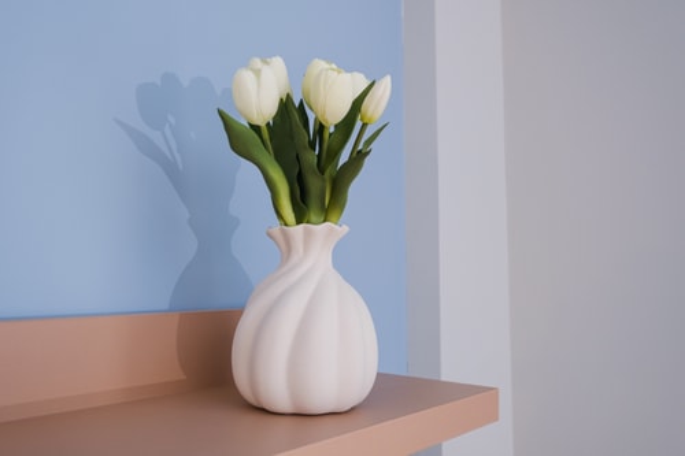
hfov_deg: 53.1
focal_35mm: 36
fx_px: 685
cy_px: 228
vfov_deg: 36.8
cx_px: 342
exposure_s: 1/60
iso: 320
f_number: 5
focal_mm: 24
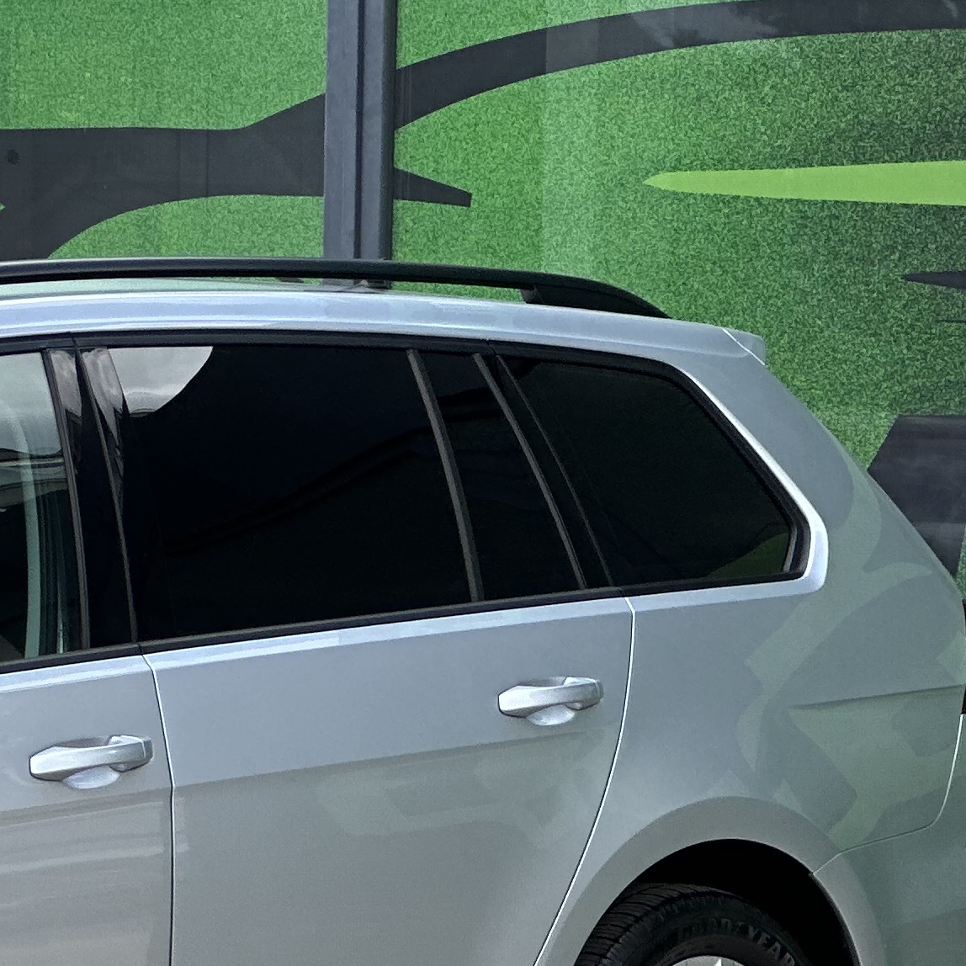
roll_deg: -0.9
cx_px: -524
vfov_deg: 7.3
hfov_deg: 7.2
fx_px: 7546
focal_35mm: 239
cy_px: 964
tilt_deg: -3.4
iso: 25
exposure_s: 1/311
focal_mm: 9
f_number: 2.8
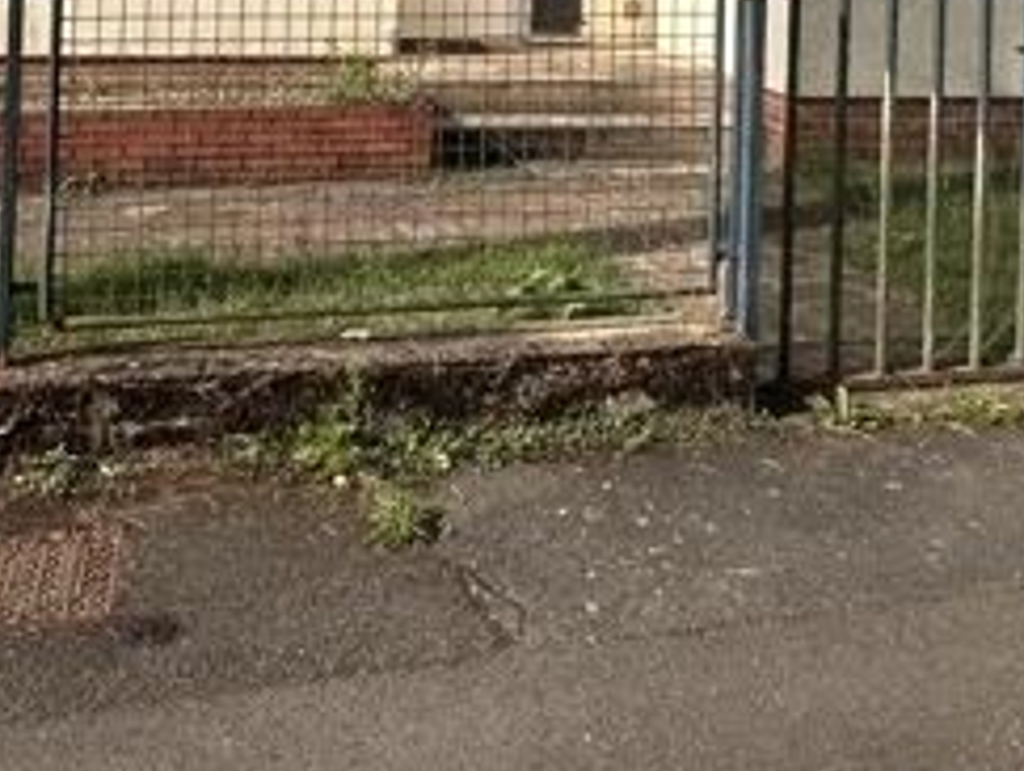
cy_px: -147
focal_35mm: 46
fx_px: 1363
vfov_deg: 27.8
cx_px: 480
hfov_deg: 41.2
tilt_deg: +0.9
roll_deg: -2.2
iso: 50
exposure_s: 1/2882
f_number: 2.2
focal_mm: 2.22
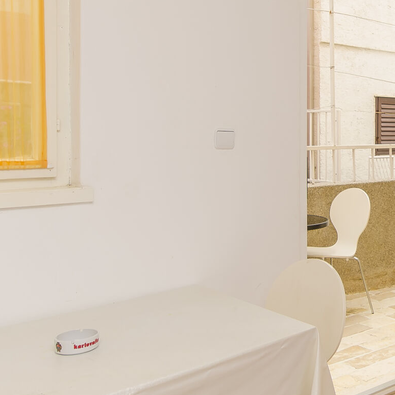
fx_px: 594
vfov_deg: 36.5
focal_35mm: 46
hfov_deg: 32.2
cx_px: 439
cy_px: 145
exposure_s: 1/100
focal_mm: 10
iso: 100
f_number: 6.3
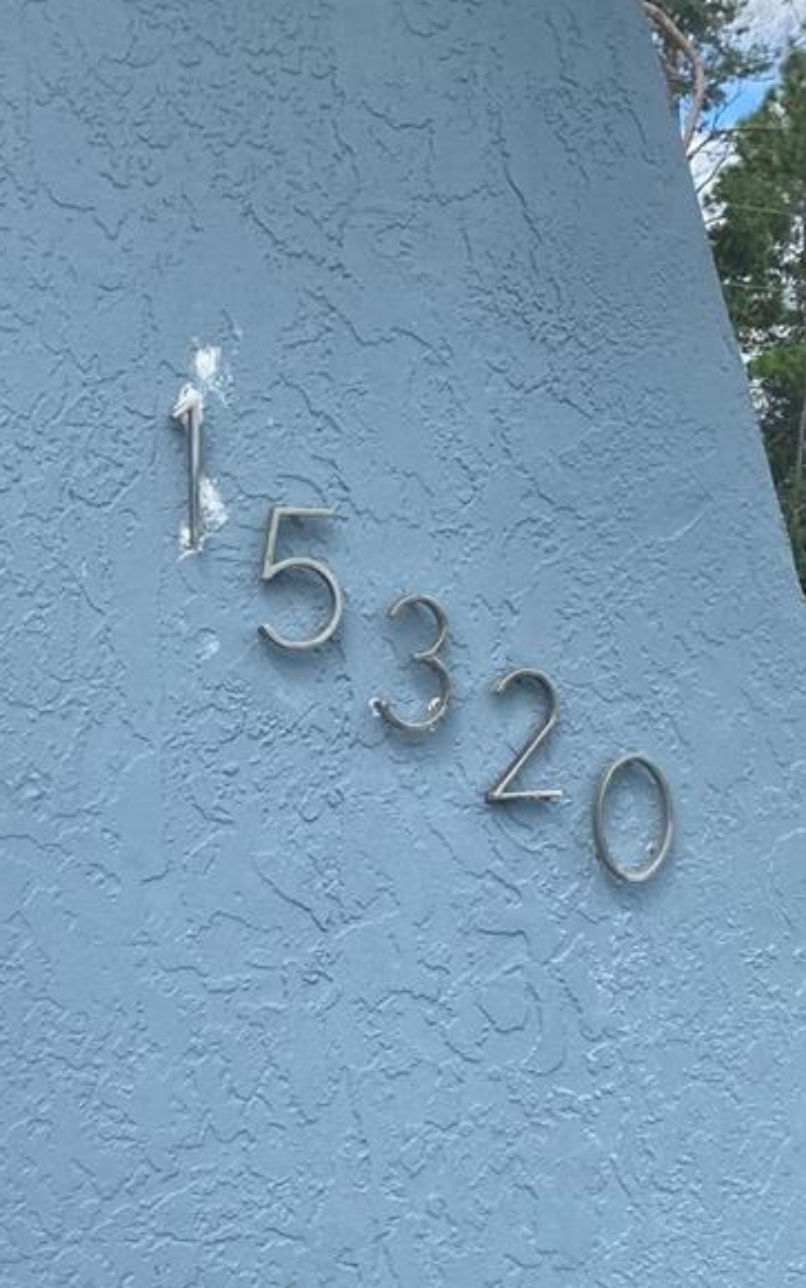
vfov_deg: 35.4
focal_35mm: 57
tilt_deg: -1.1
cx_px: 315
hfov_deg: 22.7
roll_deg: +3.7
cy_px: 837
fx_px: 2001
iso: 32
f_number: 1.8
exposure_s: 1/1727
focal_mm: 4.25
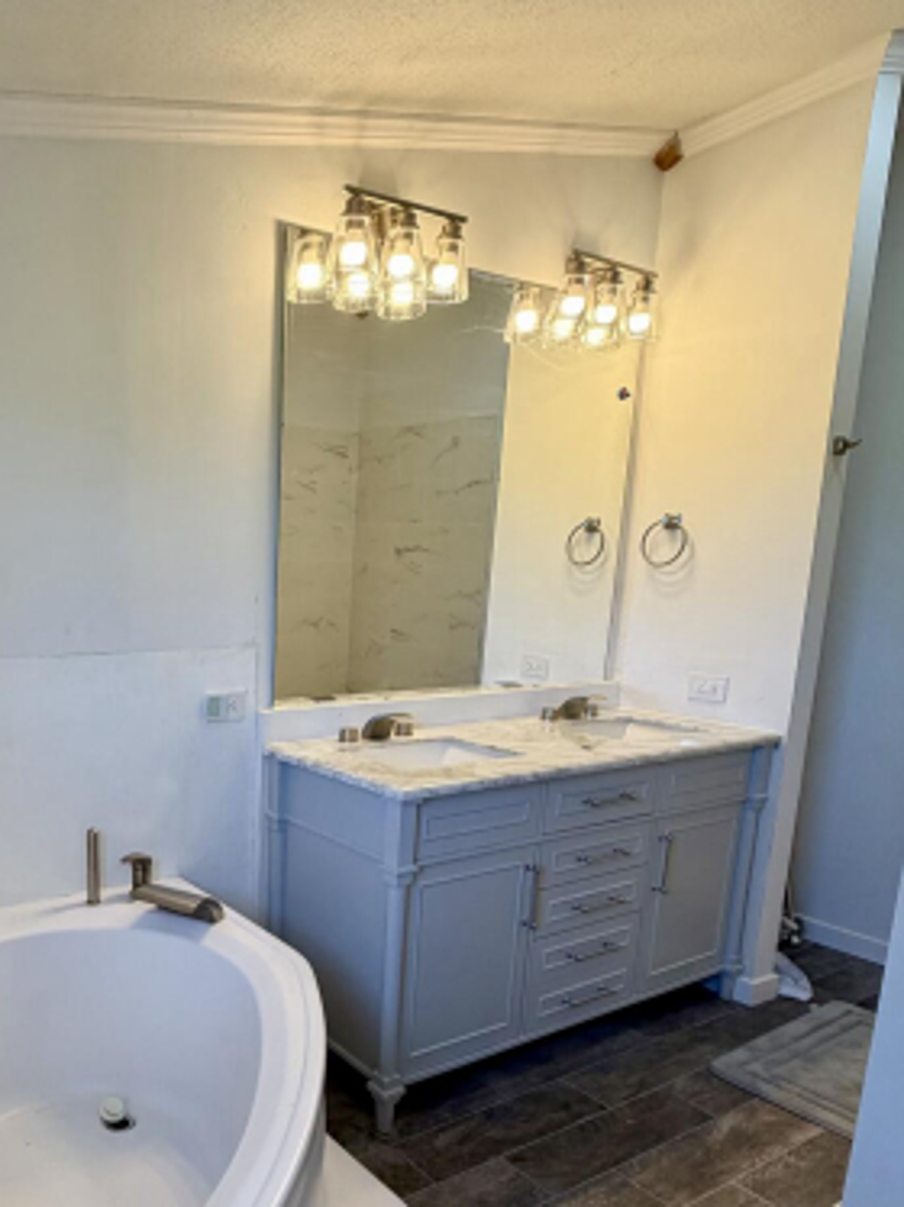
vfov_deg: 68.3
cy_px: 760
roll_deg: +0.0
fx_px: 871
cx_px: 200
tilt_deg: -11.4
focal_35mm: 25
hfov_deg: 51.9
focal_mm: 2.22
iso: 80
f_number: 2.2
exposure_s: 1/120
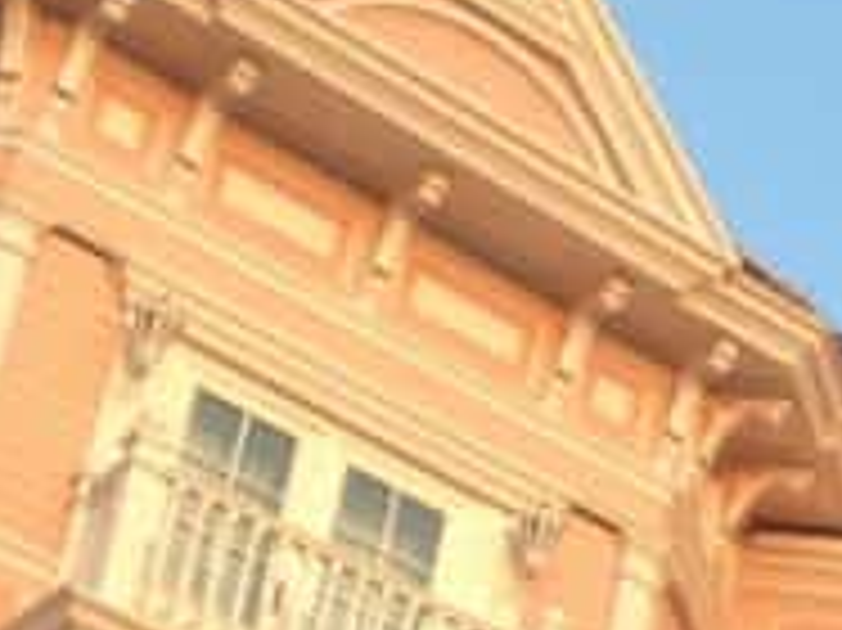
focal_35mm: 181
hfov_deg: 9.3
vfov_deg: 7.8
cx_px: 2292
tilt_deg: +23.2
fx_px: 4400
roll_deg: -3.0
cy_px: 1372
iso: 50
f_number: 2.4
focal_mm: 4.12
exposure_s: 1/290
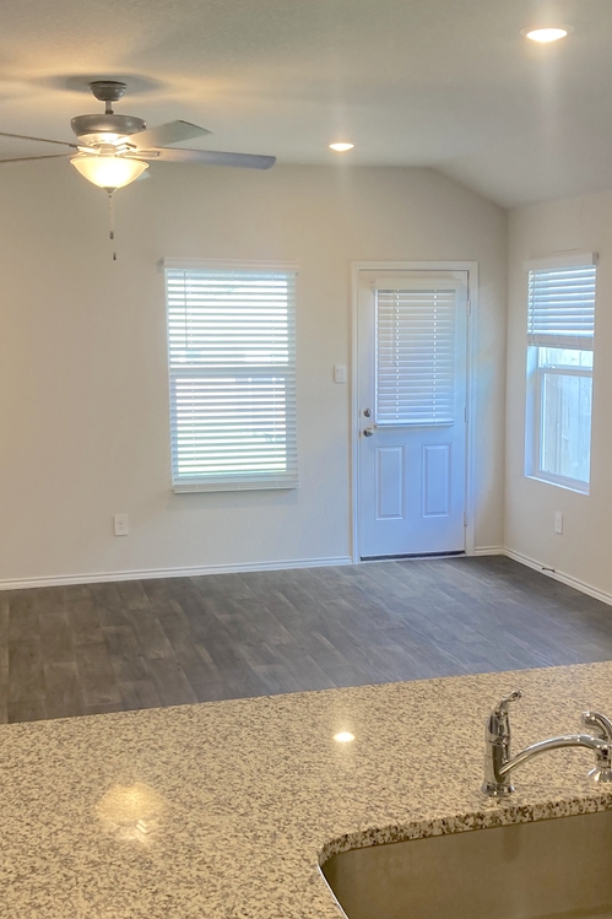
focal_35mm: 42
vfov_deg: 46.4
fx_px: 1071
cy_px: 480
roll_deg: +0.9
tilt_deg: -3.2
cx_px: 305
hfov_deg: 31.9
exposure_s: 1/60
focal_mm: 3.99
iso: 80
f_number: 1.8
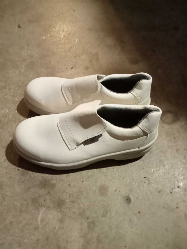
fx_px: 202
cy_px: 124
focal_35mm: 28
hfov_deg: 49.7
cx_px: 94
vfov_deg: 63.4
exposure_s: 1/25
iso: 3278
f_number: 2.2
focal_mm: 3.46
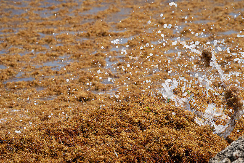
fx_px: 1437
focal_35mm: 212
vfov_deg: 6.5
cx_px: 122
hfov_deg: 9.7
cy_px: 82
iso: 640
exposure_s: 1/1250
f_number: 10
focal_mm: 212
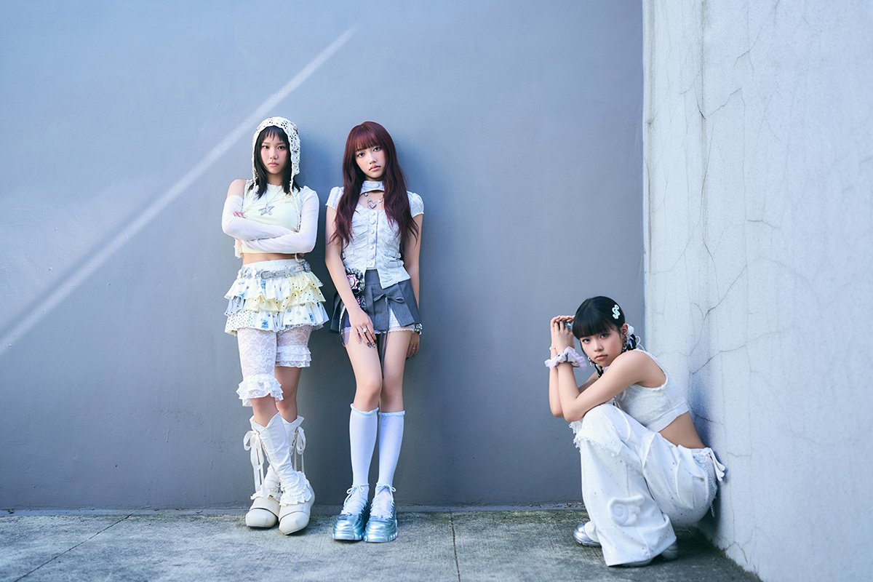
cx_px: 436
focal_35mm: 38
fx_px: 921
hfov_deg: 50.7
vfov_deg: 35.1
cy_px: 291
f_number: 2
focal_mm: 38
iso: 250
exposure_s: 1/1000
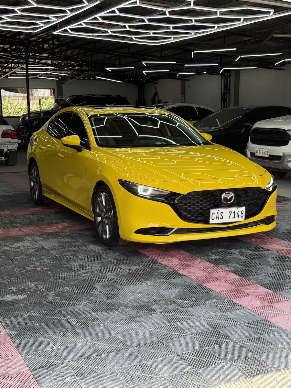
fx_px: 538
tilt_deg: -8.6
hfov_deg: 30.3
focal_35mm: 48
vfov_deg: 39.7
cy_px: 194
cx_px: 146
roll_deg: -0.2
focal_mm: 6.76
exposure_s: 1/469
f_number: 1.78
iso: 80
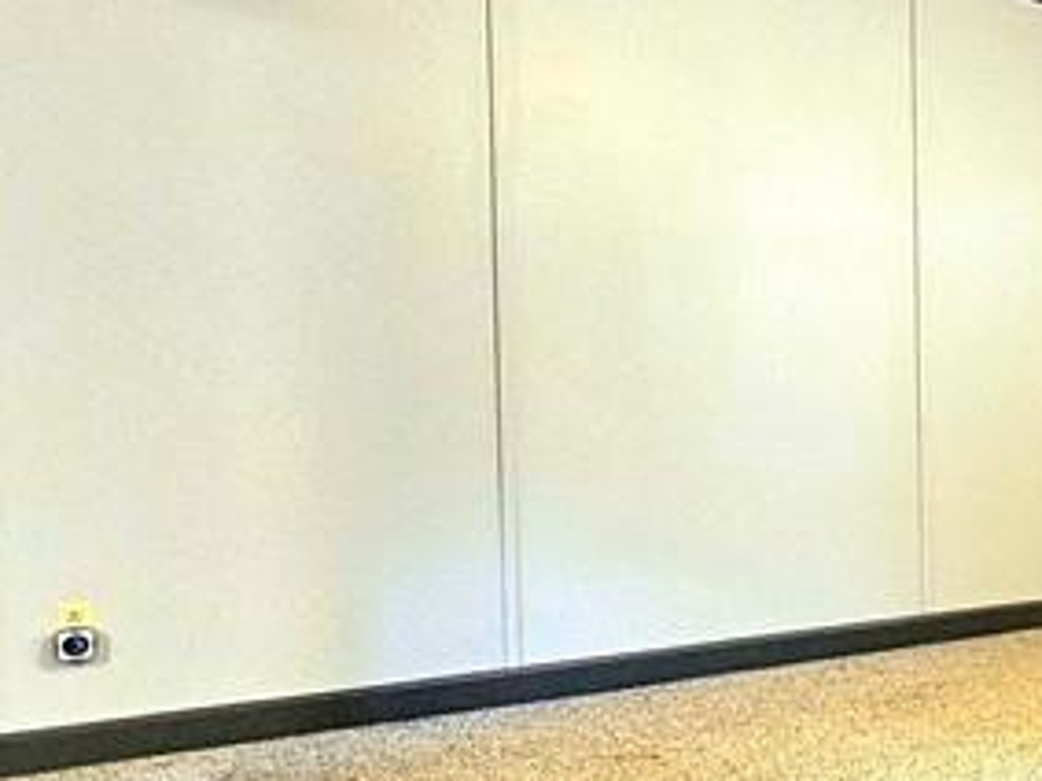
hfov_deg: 31.3
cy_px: 413
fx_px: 1414
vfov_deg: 30.9
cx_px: 1355
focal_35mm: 47
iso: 320
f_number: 2.2
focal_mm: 2.2
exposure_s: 1/30
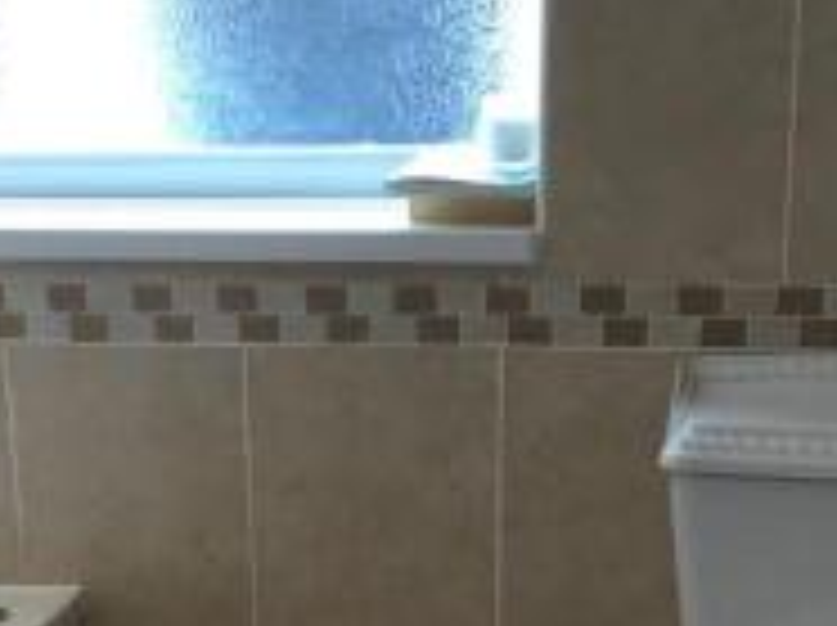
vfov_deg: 16.0
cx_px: 250
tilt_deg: -21.9
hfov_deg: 22.2
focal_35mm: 88
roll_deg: +2.3
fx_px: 2125
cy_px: 790
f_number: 1.8
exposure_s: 1/100
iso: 32
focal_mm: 3.99
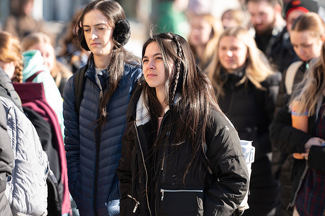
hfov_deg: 8.5
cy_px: 106
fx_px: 2184
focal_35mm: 242
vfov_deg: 5.7
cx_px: 158
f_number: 5.6
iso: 80
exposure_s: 1/500
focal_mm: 175
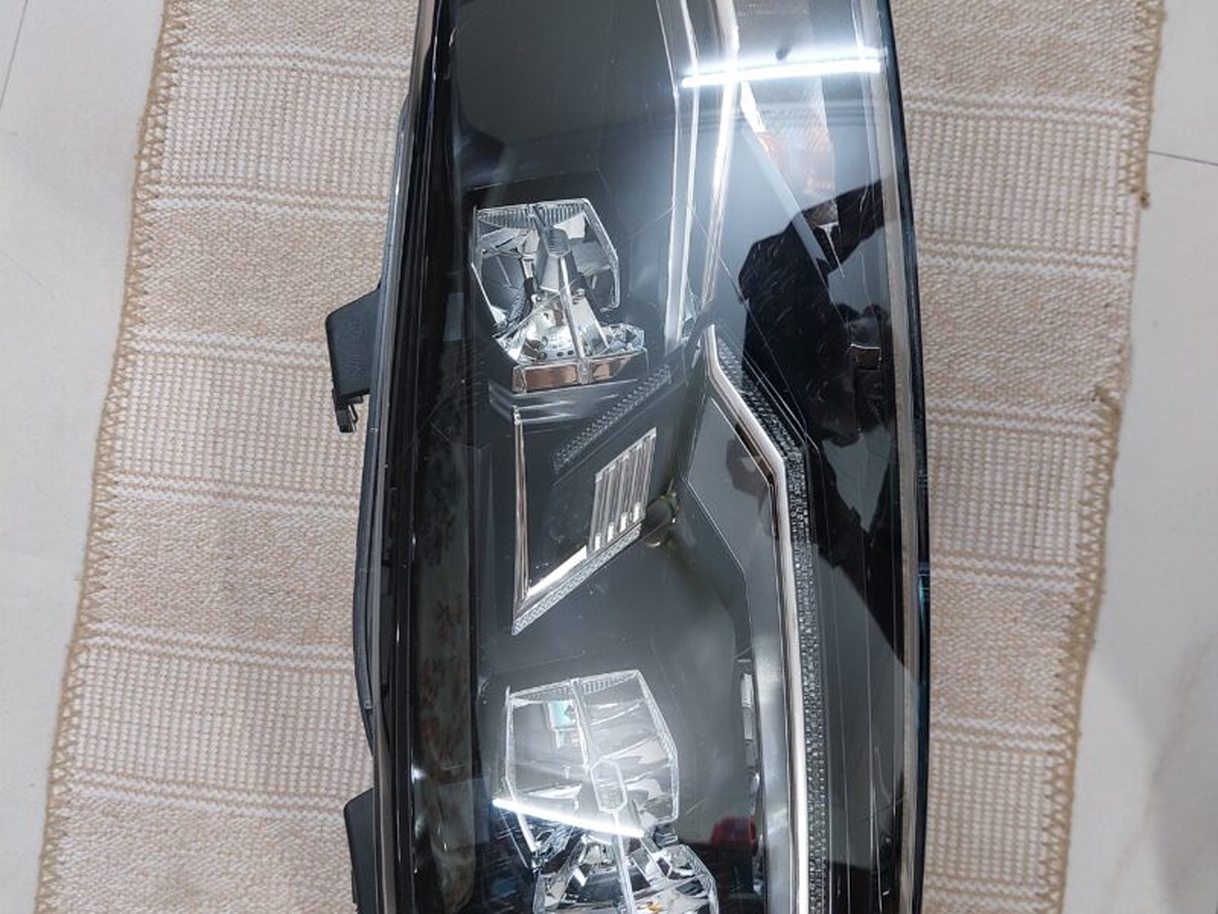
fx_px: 844
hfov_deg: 71.6
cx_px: 609
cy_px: 457
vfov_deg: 56.8
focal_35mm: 24
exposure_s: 1/50
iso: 320
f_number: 1.8
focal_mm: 5.23
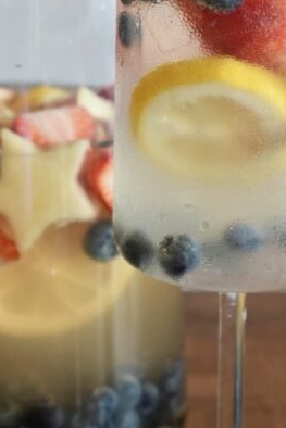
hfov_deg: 10.0
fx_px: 1632
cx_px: 37
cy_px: 133
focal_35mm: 137
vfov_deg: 14.9
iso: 800
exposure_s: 1/40
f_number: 3.5
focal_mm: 35.2
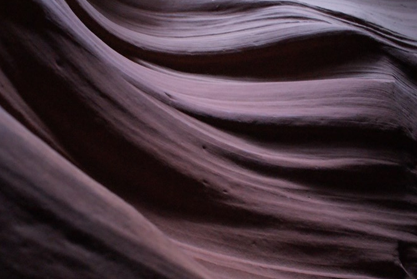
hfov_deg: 52.9
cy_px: 150
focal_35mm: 36
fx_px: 418
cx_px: 177
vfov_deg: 37.0
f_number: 4
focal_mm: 20
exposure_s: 1/4
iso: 1600
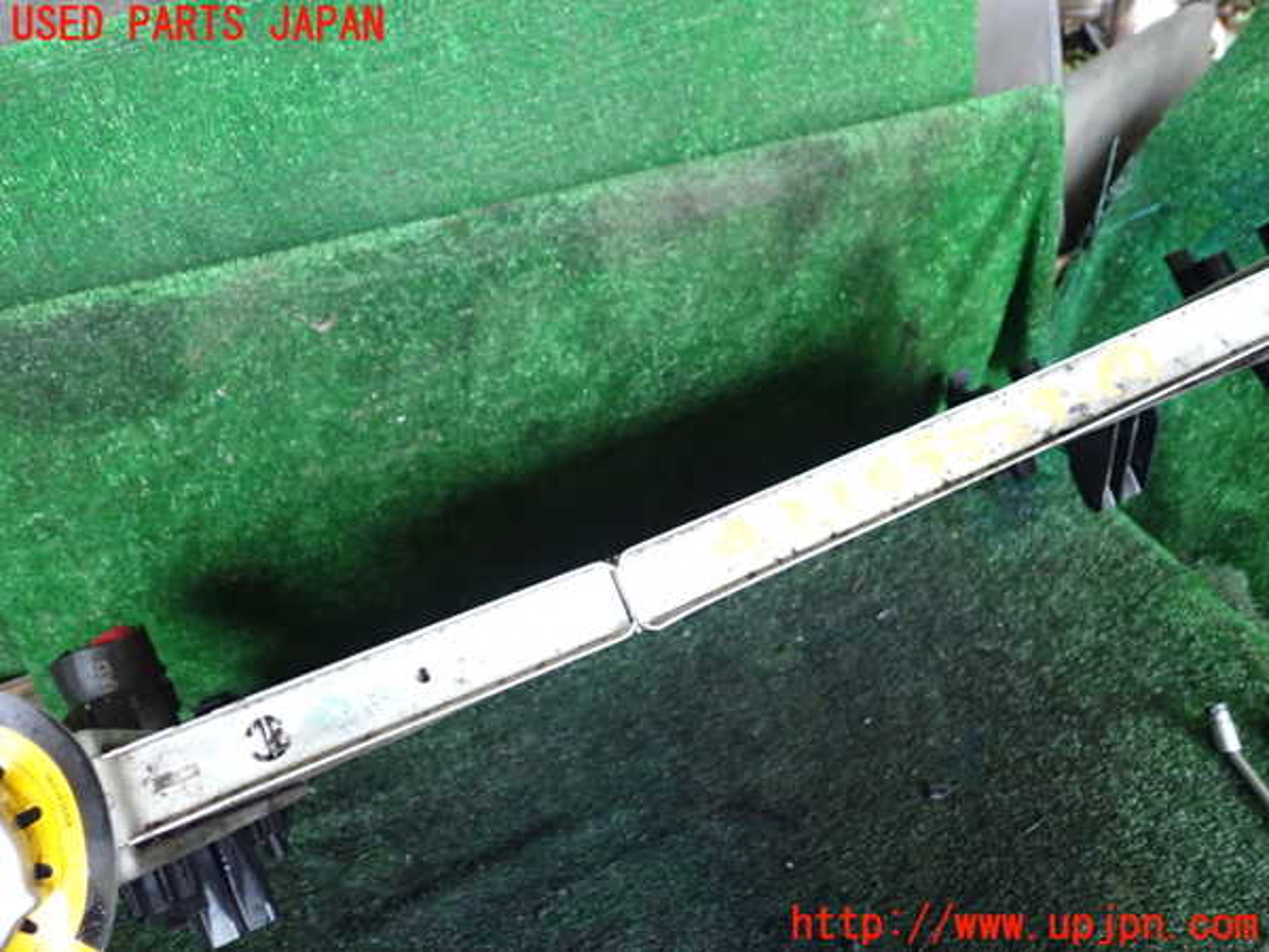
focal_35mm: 30
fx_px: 1100
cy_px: 476
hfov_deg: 60.0
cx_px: 634
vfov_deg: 46.8
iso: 800
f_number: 2.3
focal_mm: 5.4
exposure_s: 1/30
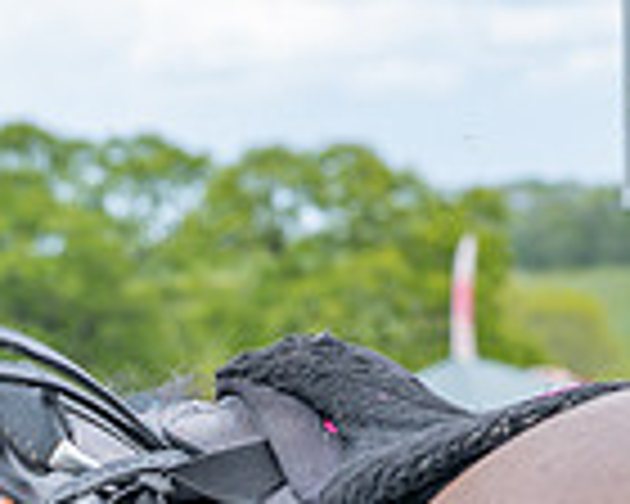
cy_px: 940
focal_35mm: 312
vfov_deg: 4.9
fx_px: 5817
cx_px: -391
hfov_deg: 6.1
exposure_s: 1/320
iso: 200
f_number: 5
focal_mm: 69
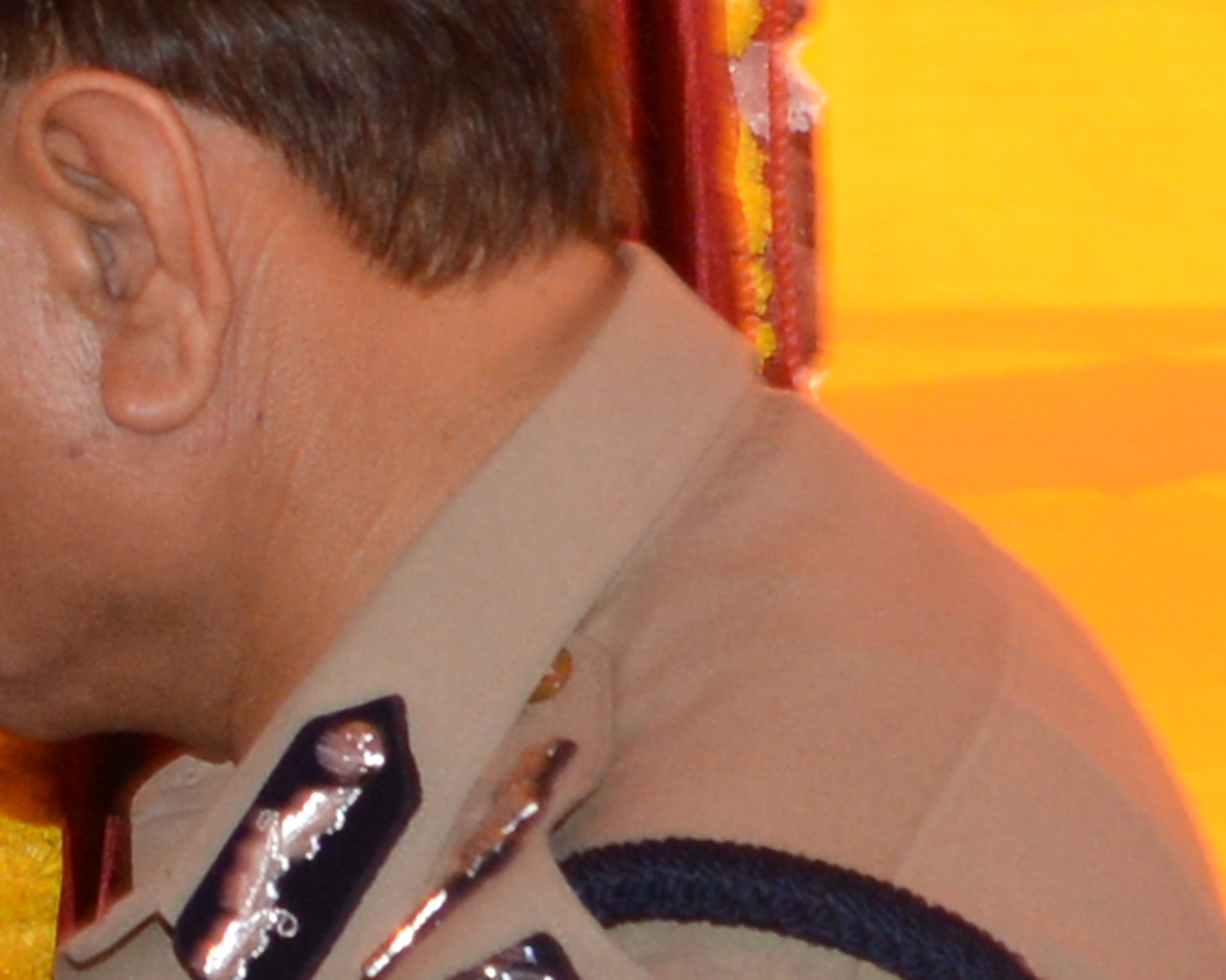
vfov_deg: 6.6
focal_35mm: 233
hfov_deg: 8.2
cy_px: 418
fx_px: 8453
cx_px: -367
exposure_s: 1/60
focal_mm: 18
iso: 400
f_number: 4
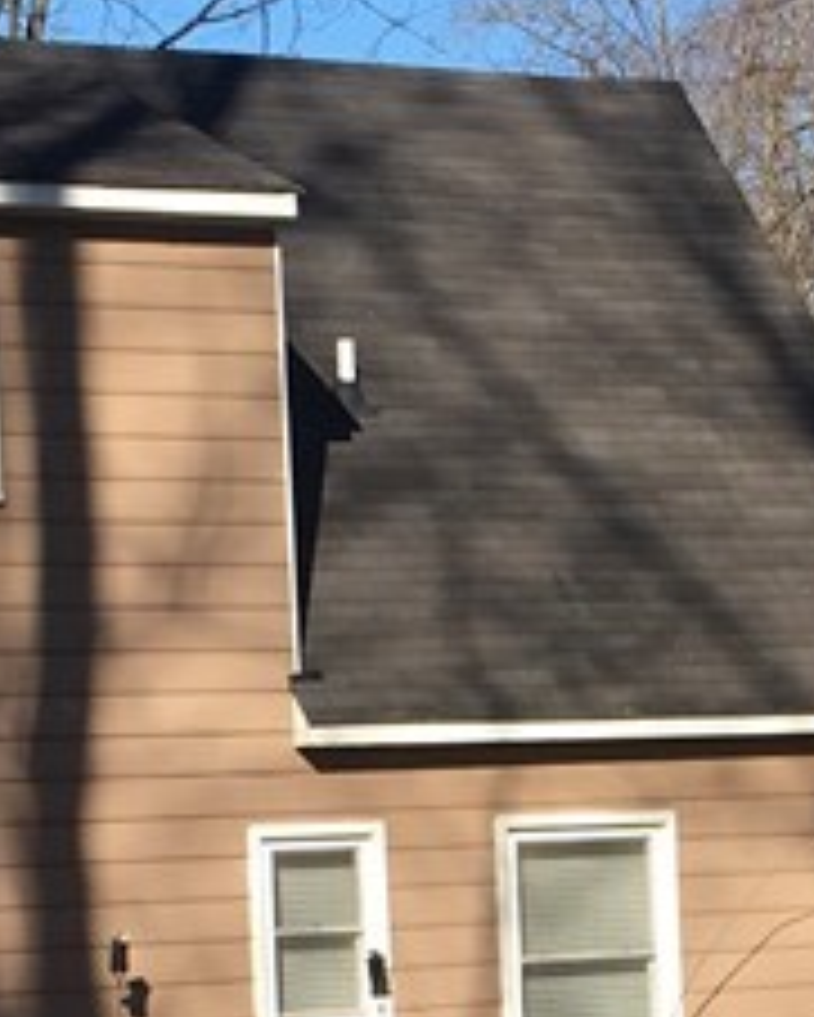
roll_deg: +2.2
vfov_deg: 14.7
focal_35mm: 128
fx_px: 3852
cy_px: 1066
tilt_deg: -4.0
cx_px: 881
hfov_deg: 11.9
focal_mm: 4.15
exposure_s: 1/974
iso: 25
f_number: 2.2
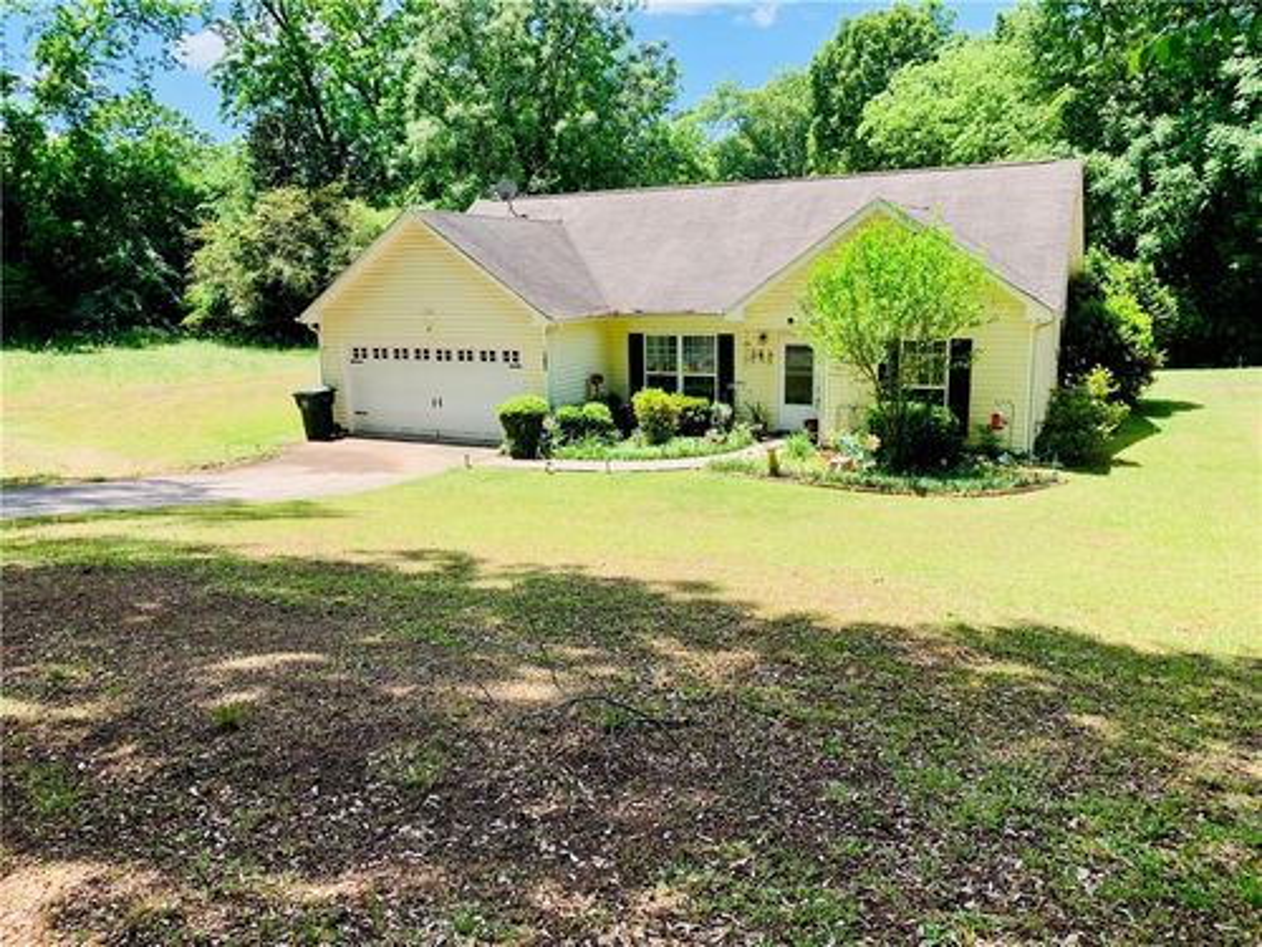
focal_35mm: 26
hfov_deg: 67.3
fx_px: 948
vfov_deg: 53.1
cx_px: 631
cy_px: 474
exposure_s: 1/789
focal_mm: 4.25
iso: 25
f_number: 1.8
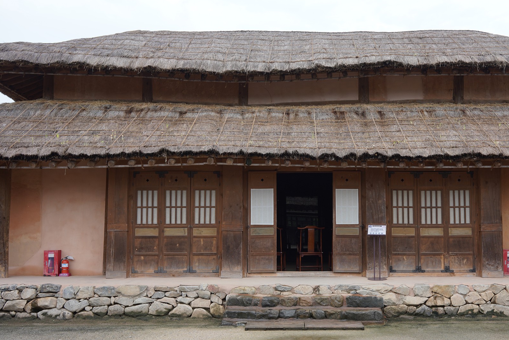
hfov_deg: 44.2
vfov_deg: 30.5
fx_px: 622
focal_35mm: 44
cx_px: 313
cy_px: 168
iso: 200
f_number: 9
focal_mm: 35
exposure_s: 1/80
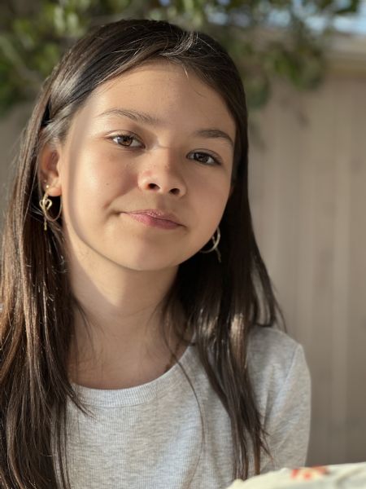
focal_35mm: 77
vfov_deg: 25.3
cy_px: 244
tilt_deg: -0.4
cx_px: 183
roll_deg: -1.6
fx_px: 1086
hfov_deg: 19.1
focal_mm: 9
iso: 40
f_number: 2.8
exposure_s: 1/121
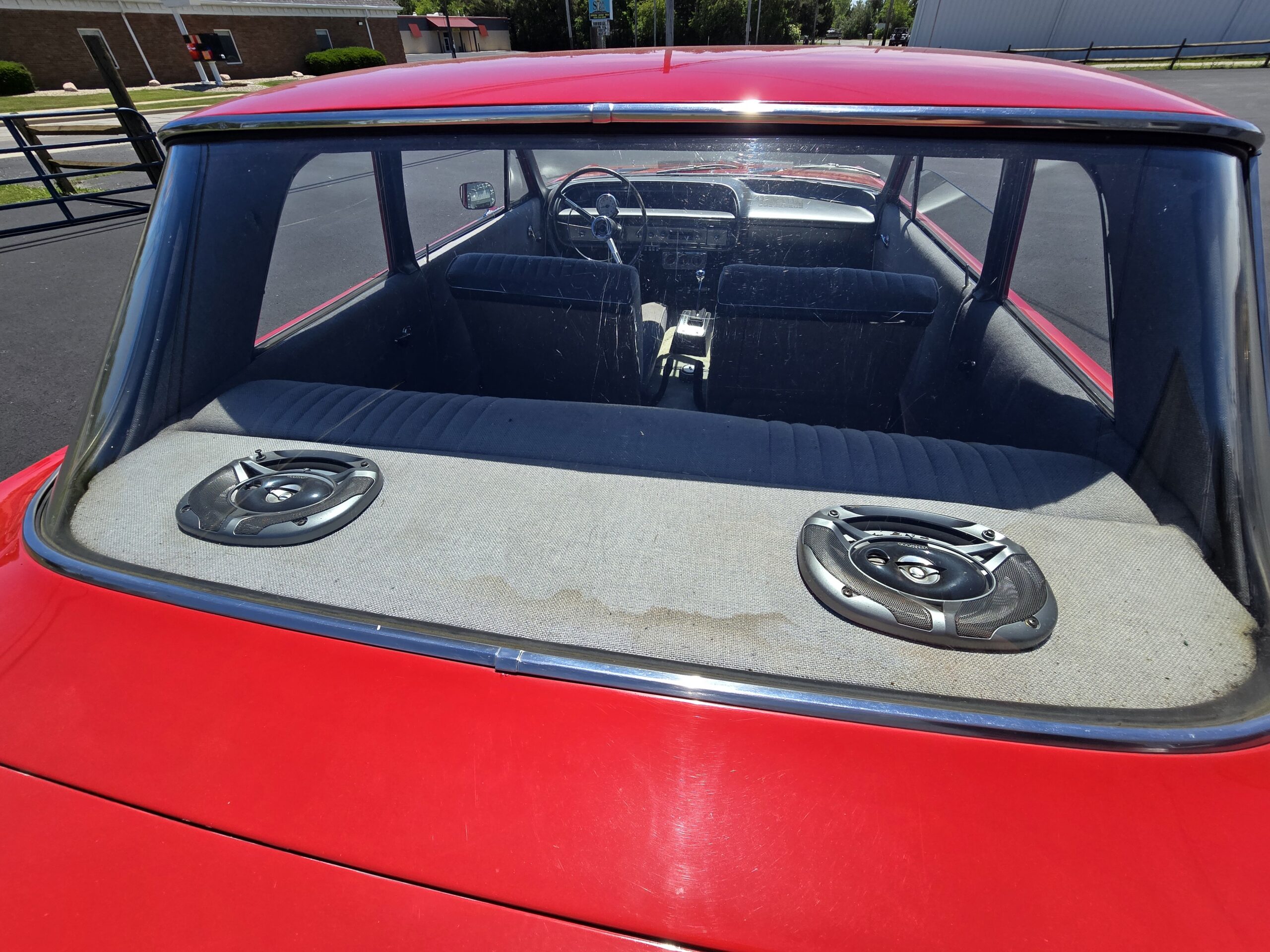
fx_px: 477
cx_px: 635
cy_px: 476
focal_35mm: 13
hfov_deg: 106.2
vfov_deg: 89.9
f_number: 2.2
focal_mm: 2.2
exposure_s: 1/2524
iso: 50
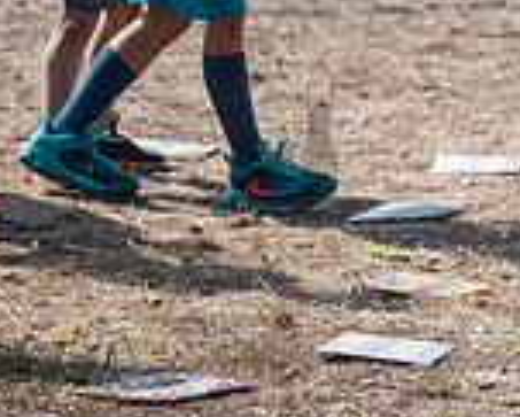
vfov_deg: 4.3
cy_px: -53
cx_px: 761
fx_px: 5575
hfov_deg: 5.3
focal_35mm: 362
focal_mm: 100
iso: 500
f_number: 3.5
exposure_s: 1/2500
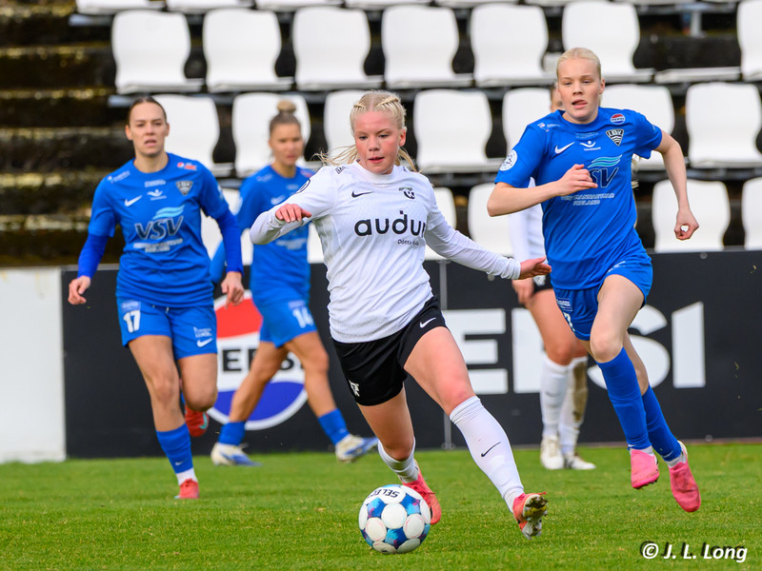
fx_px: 15890
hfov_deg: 2.7
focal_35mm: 722
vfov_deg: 2.1
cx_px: 413
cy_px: 282
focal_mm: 400
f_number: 6.3
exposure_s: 1/1000
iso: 900
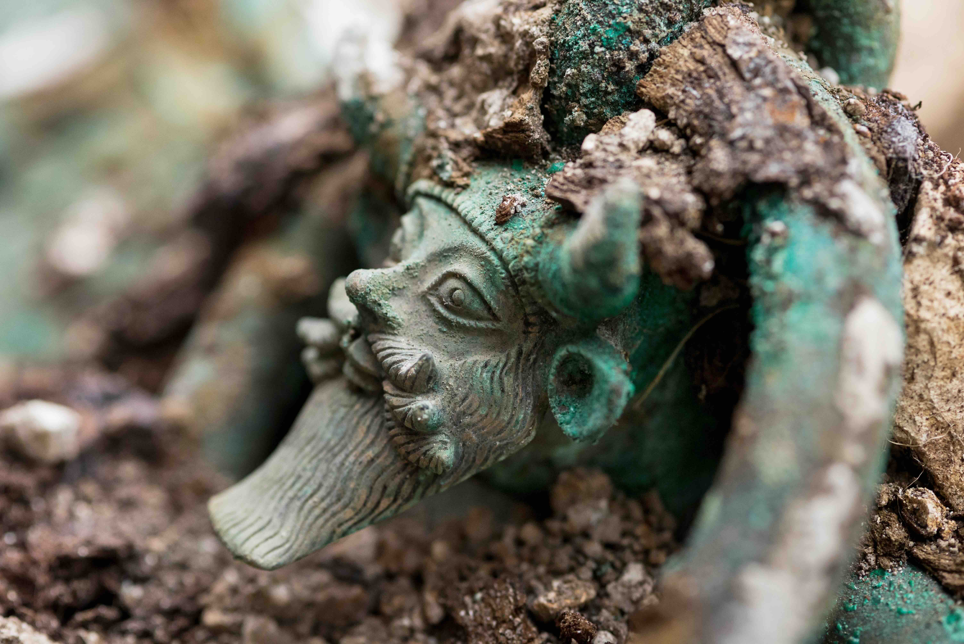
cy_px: 322
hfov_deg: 19.4
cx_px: 482
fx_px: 2813
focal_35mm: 105
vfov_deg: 13.1
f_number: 5.6
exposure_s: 1/100
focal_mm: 105
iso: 2000
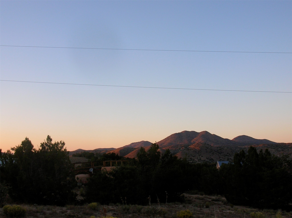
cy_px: 109
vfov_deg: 31.5
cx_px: 146
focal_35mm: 46
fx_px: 388
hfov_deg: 41.3
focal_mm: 7.7
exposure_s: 1/39
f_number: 5.4
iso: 50
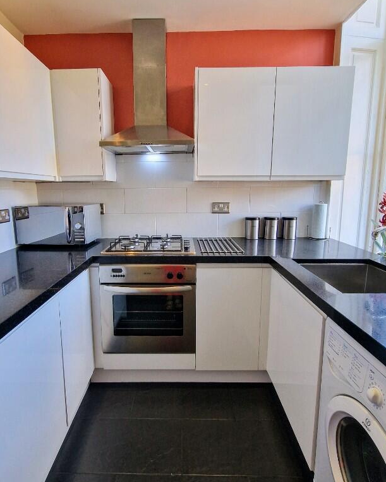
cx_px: 171
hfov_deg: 76.7
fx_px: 243
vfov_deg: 89.6
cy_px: 235
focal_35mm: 17
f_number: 2.2
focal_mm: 2.2
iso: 80
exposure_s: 1/100
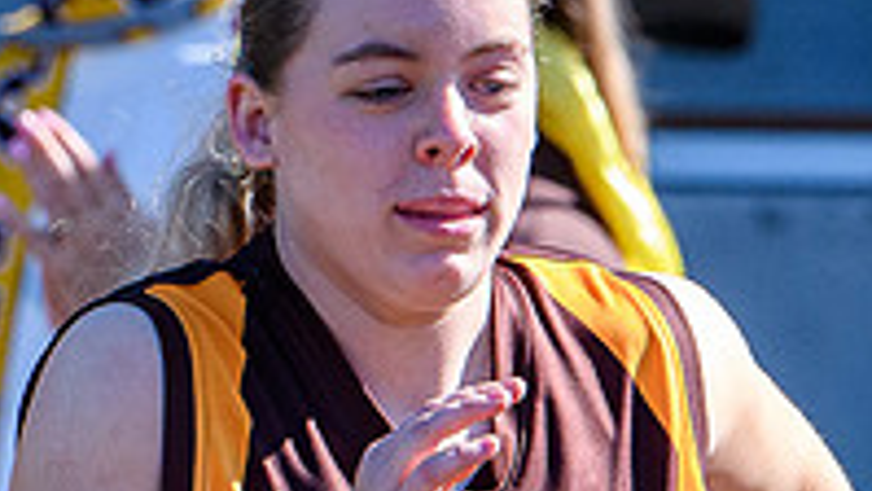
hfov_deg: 1.5
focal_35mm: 1432
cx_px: 141
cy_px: 494
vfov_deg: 0.8
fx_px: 33115
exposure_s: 1/1600
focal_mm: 185
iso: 800
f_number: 5.6
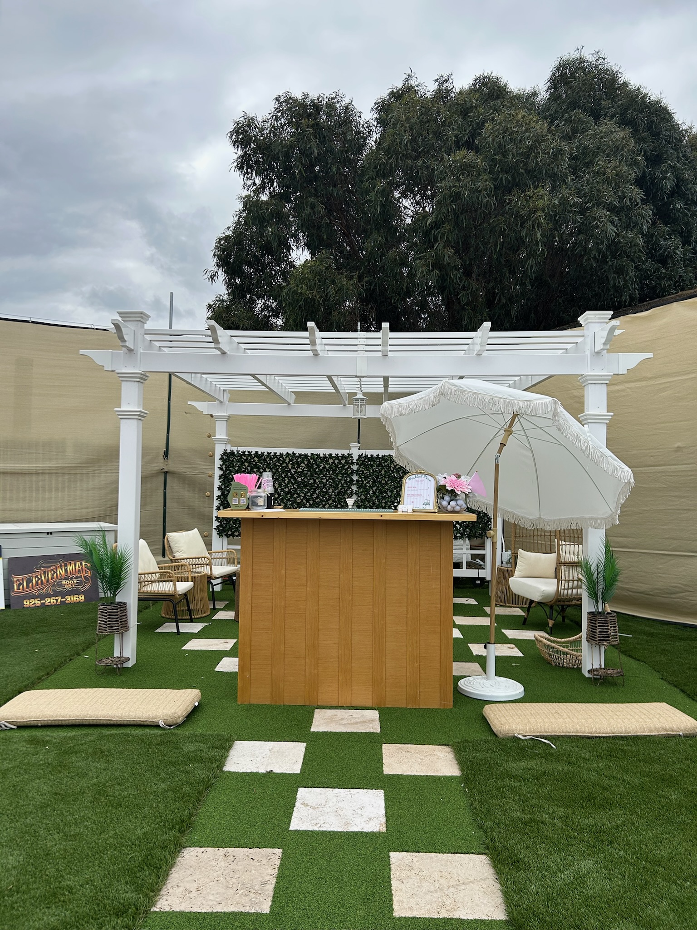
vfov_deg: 67.3
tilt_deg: +1.0
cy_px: 465
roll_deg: -1.8
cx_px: 348
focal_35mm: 26
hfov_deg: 53.1
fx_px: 698
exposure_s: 1/2841
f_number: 1.5
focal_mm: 5.7
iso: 50
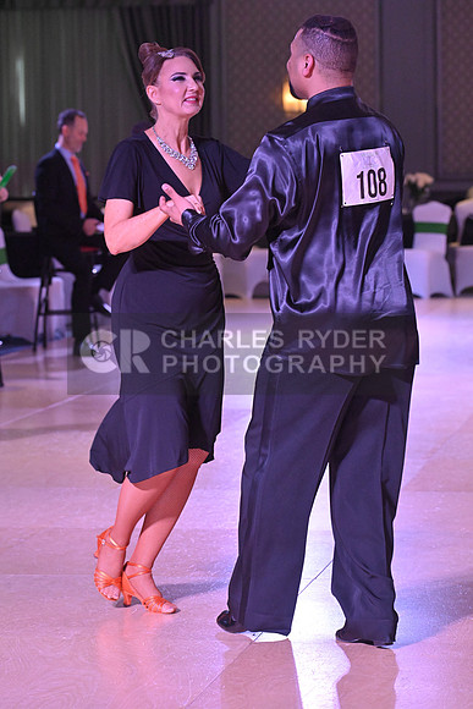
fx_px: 2659
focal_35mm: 135
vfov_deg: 15.2
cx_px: 236
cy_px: 354
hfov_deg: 10.2
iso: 5000
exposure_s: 1/400
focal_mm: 135
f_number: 7.1
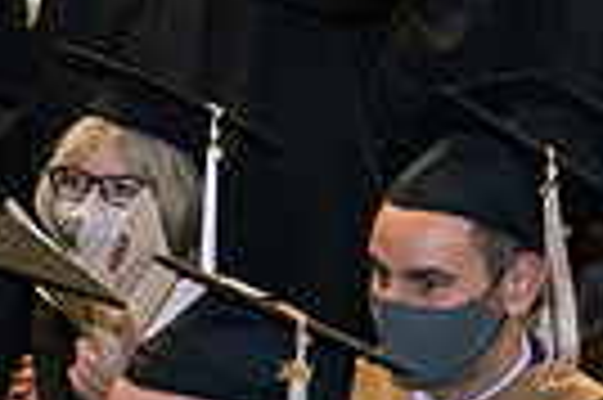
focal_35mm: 251
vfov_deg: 5.4
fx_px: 4199
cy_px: 2
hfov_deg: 7.9
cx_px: 1192
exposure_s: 1/200
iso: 3200
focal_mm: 58
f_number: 5.6
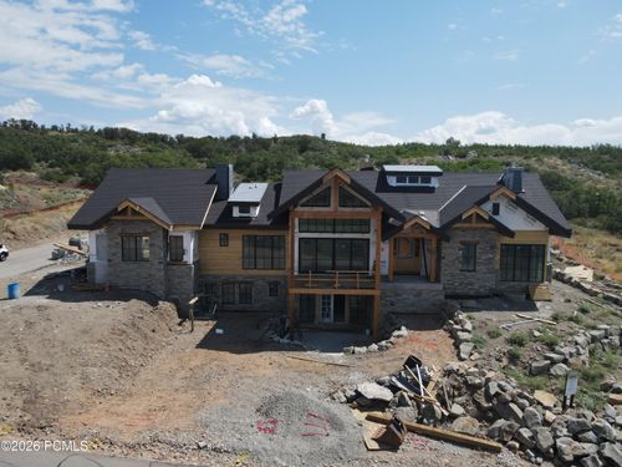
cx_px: 311
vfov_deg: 56.8
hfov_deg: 71.6
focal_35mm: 24
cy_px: 234
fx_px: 431
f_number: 2.8
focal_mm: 4.5
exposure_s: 1/800
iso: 100
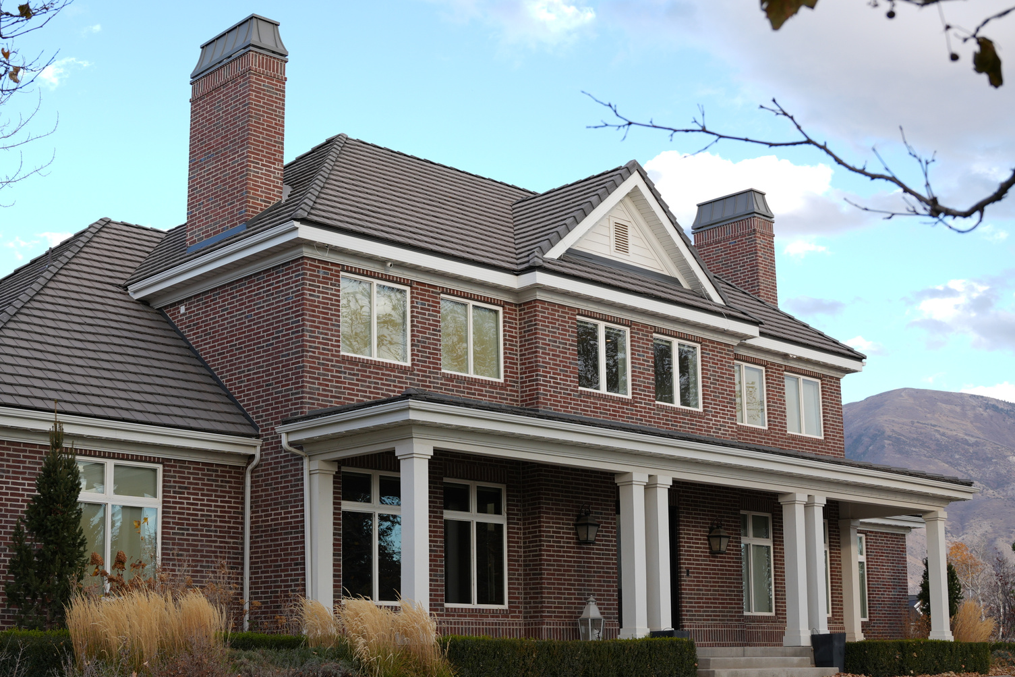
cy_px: 453
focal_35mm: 49
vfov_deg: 27.3
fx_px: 1381
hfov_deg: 40.1
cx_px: 378
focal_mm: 24
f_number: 2.8
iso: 80
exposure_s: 1/320
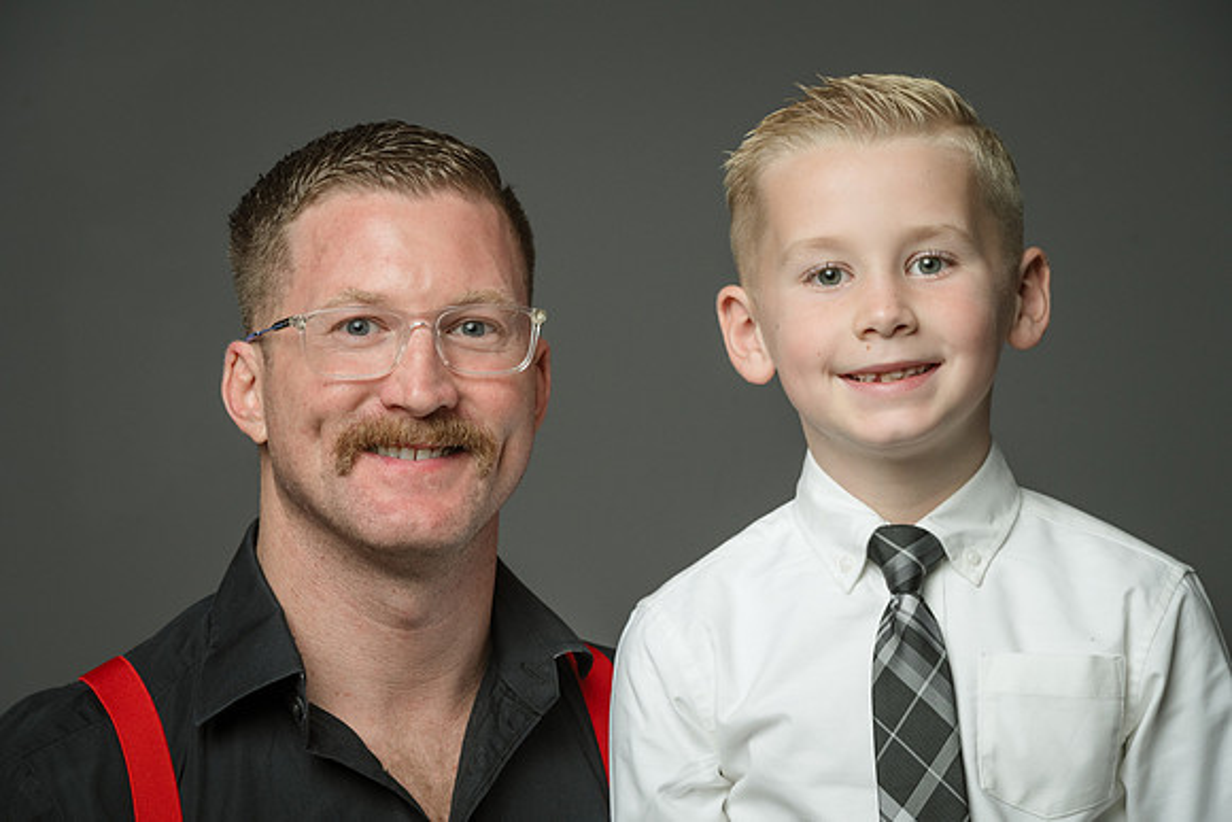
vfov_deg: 7.6
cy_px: 411
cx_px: 616
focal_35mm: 180
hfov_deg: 11.4
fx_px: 6161
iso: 400
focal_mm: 180
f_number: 9
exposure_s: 1/160
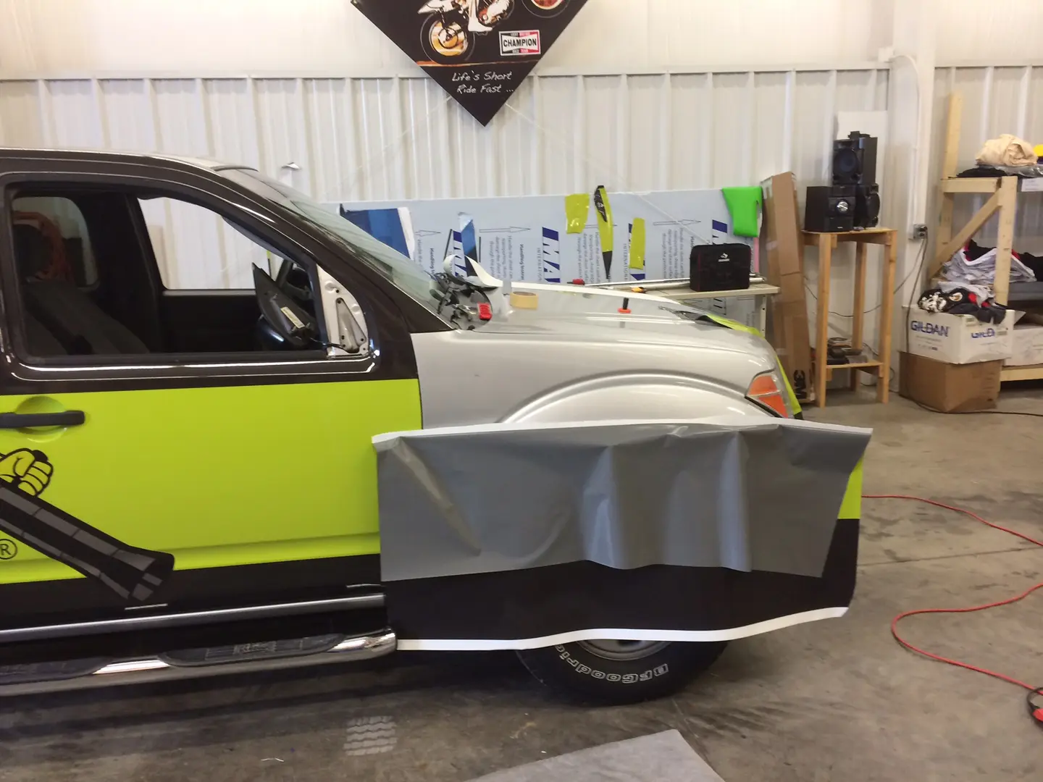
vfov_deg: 46.8
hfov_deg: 60.0
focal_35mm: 30
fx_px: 904
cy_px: 391
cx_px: 522
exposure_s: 1/30
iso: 100
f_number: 2.2
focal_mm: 4.12
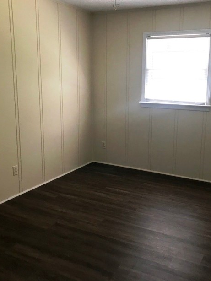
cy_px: 132
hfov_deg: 40.5
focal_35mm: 35
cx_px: 128
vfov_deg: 52.6
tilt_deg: -11.8
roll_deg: -1.2
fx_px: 284
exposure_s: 1/17
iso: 40
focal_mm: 3.99
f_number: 1.8
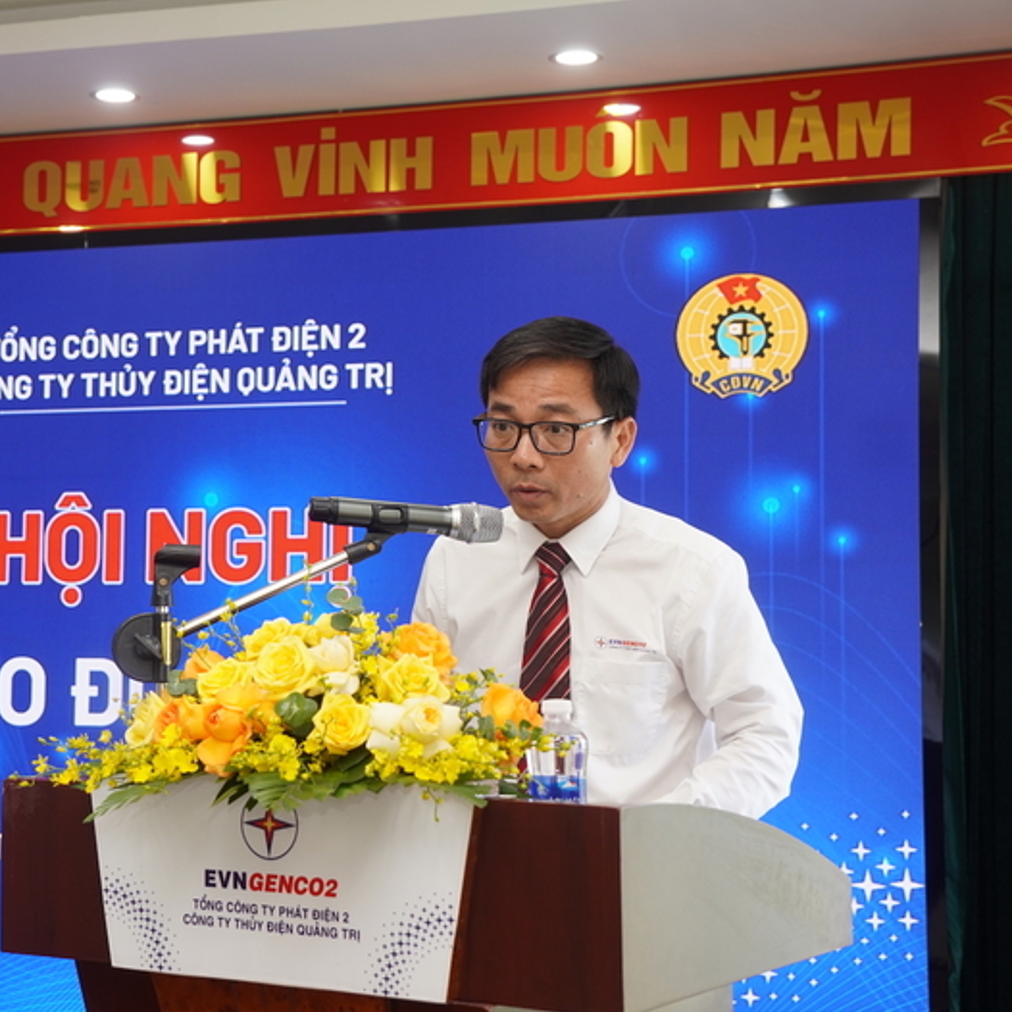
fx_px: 2051
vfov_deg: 27.7
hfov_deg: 27.6
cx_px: 354
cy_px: 511
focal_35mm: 62
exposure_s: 1/50
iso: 250
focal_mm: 32
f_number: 4
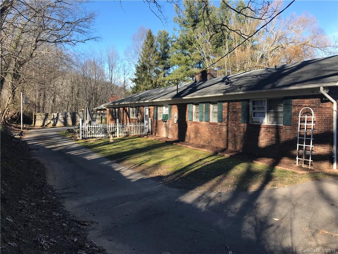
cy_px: 127
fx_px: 273
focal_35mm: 28
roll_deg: -0.3
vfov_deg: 49.7
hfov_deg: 63.4
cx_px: 169
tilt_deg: -3.1
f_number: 1.8
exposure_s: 1/754
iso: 20
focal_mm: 3.99
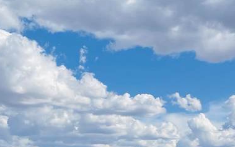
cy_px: 145
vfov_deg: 13.9
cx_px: 175
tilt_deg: +2.4
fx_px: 596
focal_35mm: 93
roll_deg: +2.5
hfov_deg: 22.1
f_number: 1.6
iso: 32
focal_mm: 5.1
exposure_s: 1/5618
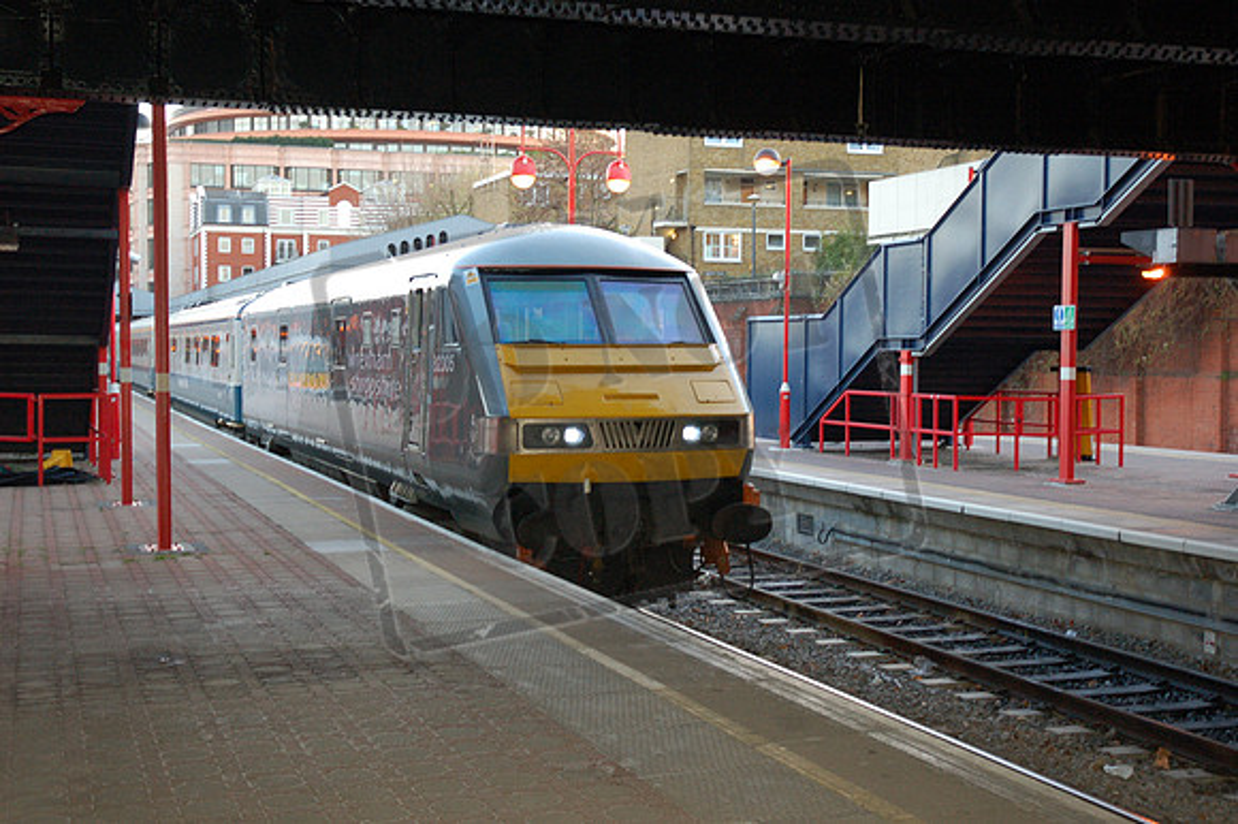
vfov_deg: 26.5
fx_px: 1753
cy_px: 412
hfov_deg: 38.9
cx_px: 619
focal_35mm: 51
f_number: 4.2
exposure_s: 1/60
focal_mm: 34
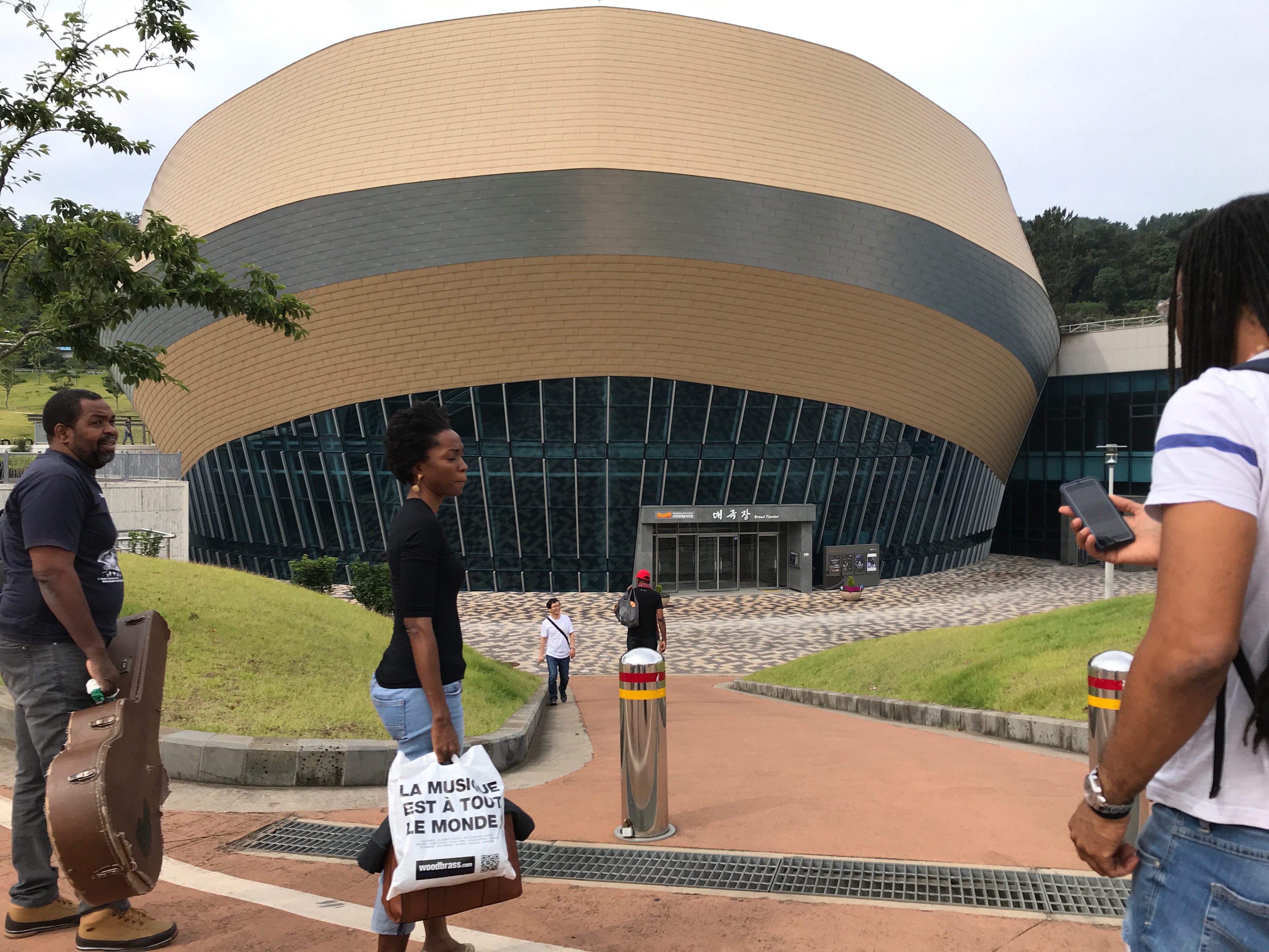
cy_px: 476
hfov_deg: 63.4
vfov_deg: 49.7
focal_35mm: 28
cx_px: 634
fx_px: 1026
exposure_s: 1/1312
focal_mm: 3.99
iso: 20
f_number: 1.8
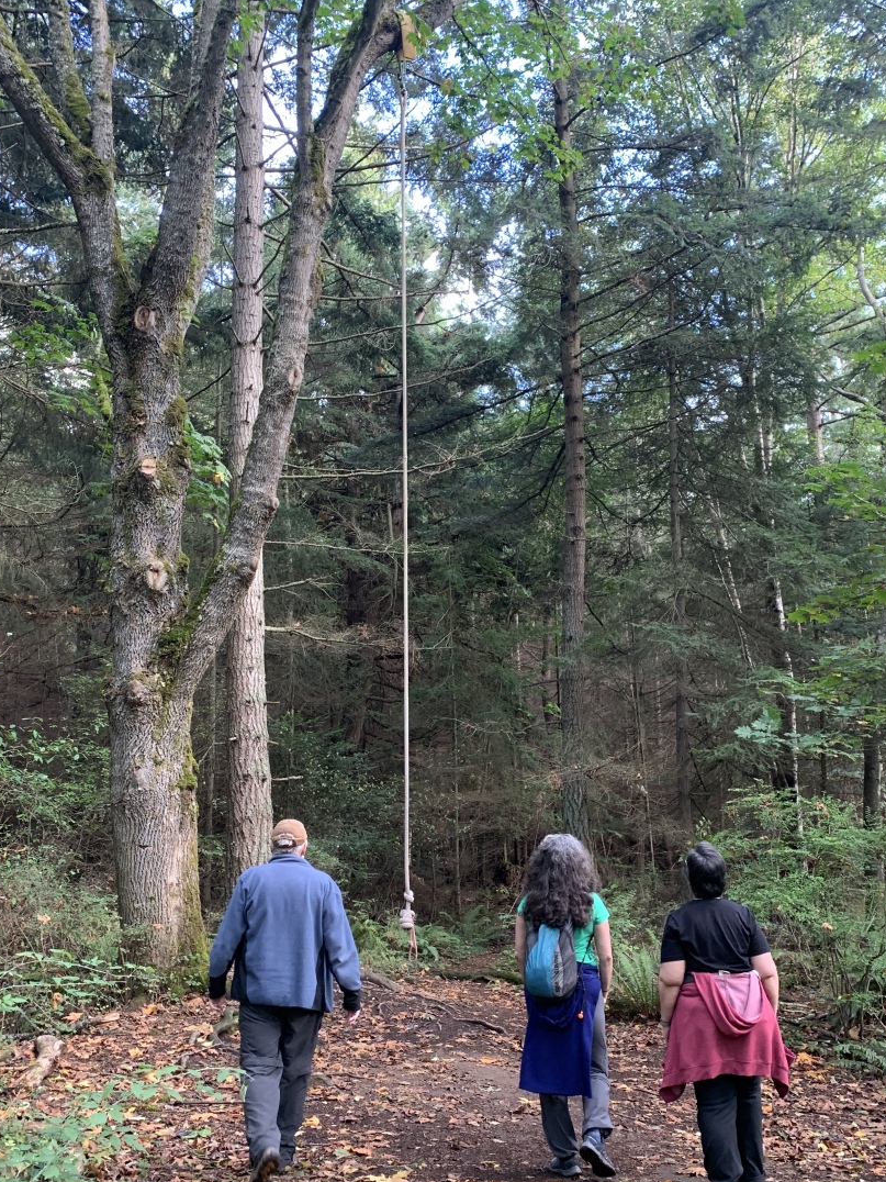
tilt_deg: +14.7
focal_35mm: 33
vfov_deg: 55.3
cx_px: 442
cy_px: 625
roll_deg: +0.9
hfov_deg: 42.9
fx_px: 1126
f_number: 1.8
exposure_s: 1/60
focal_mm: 4.25
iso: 125
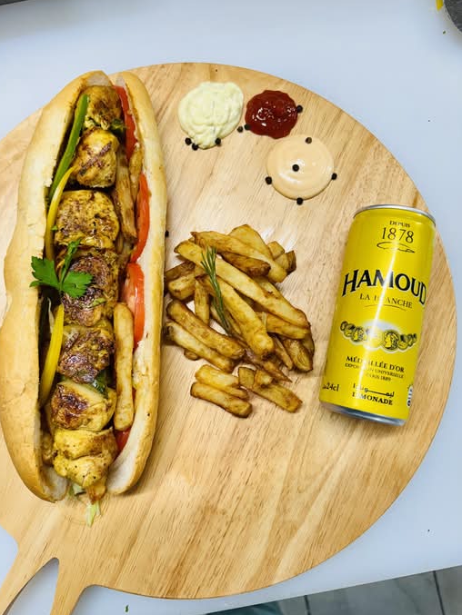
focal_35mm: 26
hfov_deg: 53.0
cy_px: 296
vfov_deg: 67.3
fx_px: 463
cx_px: 213
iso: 80
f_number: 1.78
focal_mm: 6.76
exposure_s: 1/120
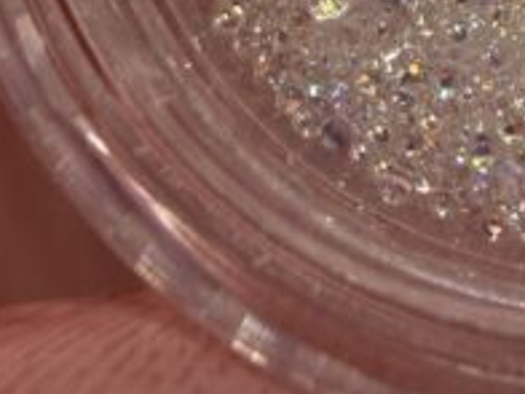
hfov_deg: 19.4
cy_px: -324
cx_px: 530
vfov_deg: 13.5
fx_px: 1486
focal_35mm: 98
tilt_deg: -61.8
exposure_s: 1/100
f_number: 2.2
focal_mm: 2.22
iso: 80
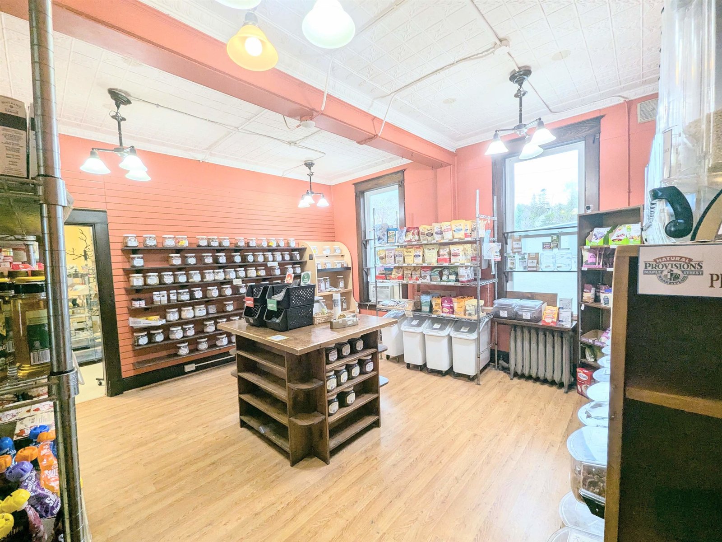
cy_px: 271
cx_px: 361
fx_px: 271
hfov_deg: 106.2
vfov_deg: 89.9
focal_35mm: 13
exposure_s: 1/60
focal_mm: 1.95
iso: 105
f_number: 2.2
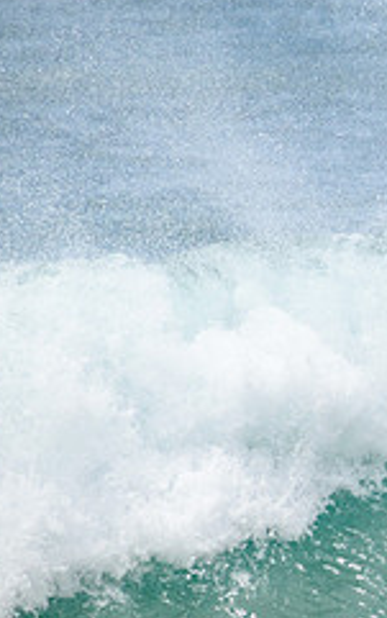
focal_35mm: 1963
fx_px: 33067
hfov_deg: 0.7
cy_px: 294
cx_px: 705
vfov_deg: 1.1
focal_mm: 800
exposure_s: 1/2000
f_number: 11
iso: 900
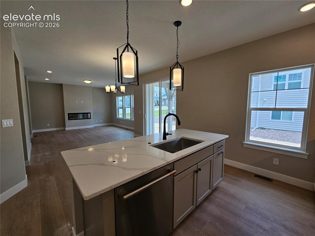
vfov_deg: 89.9
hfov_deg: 106.2
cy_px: 118
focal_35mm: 13
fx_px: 118
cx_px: 158
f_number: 2.2
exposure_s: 1/228
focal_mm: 2.2
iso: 50
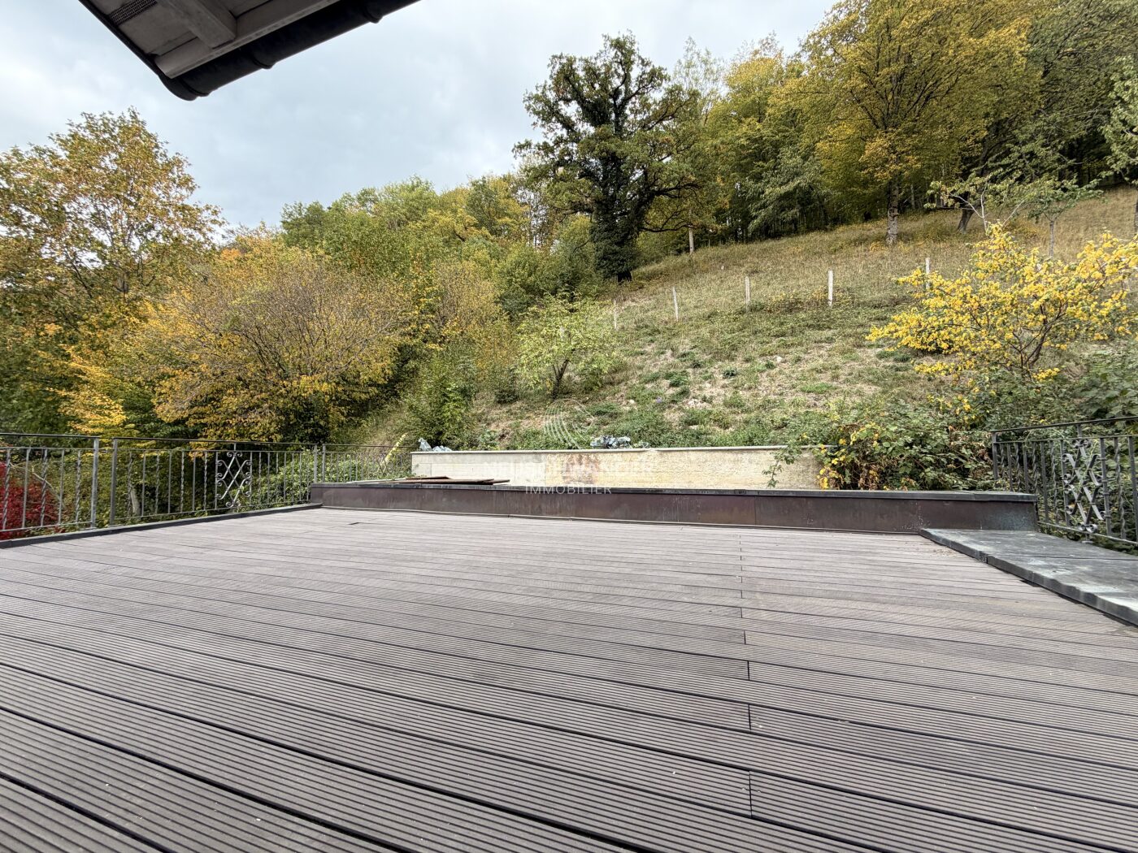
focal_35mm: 14
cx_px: 569
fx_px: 460
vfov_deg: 85.7
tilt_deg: +4.2
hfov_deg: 102.1
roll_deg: +0.6
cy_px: 426
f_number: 2.2
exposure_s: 1/121
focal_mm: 2.22
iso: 64
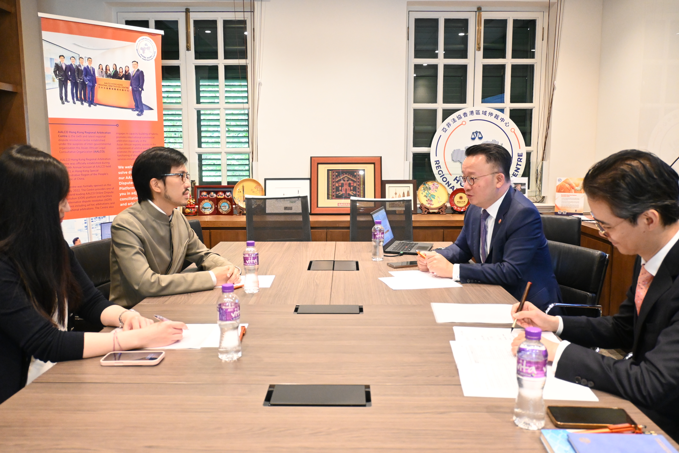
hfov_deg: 60.7
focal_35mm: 31
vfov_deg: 42.6
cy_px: 226
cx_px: 340
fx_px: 580
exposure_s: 1/100
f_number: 3.8
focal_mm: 20.5
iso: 3200
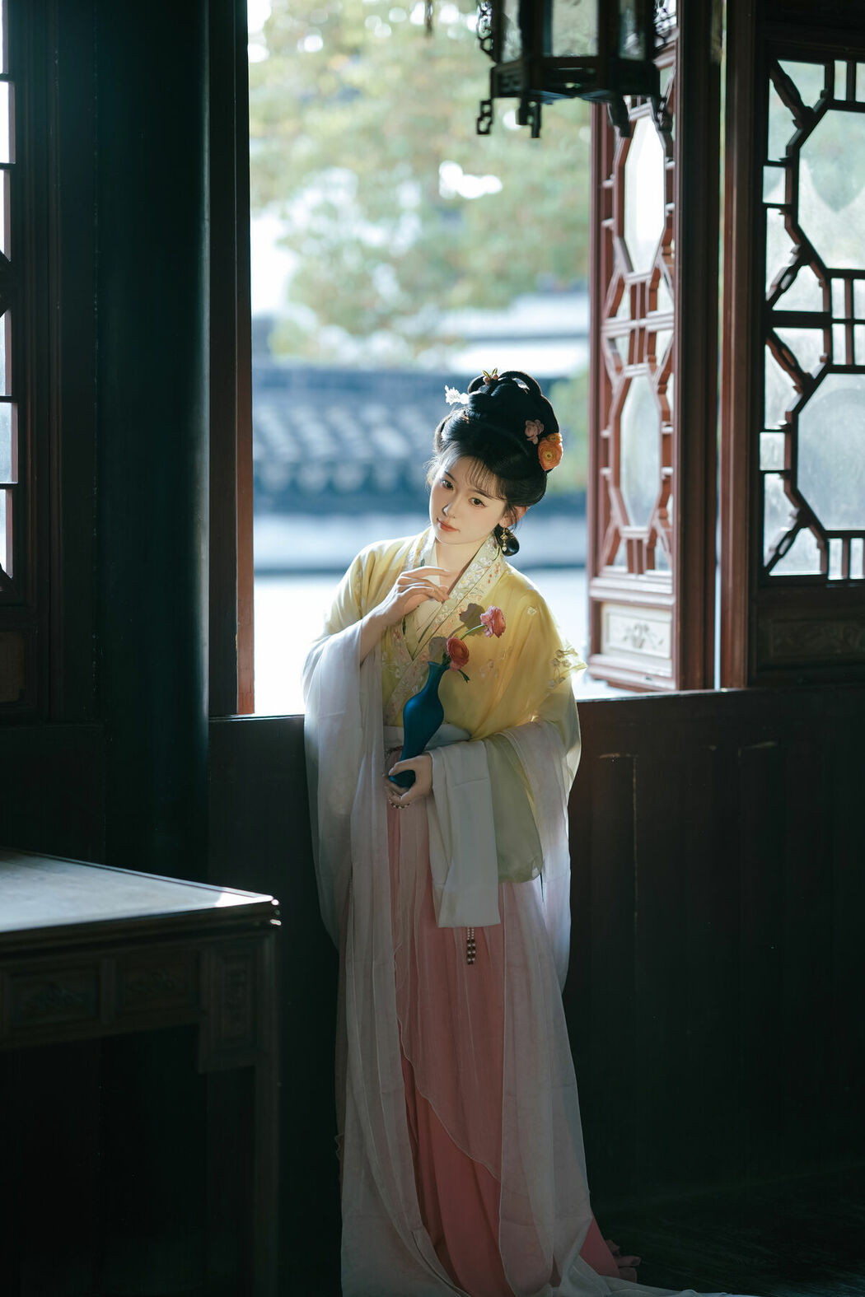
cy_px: 648
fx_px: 3063
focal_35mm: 85
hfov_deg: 16.1
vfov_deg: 23.9
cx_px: 432
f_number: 1.6
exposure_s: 1/250
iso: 125
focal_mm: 85
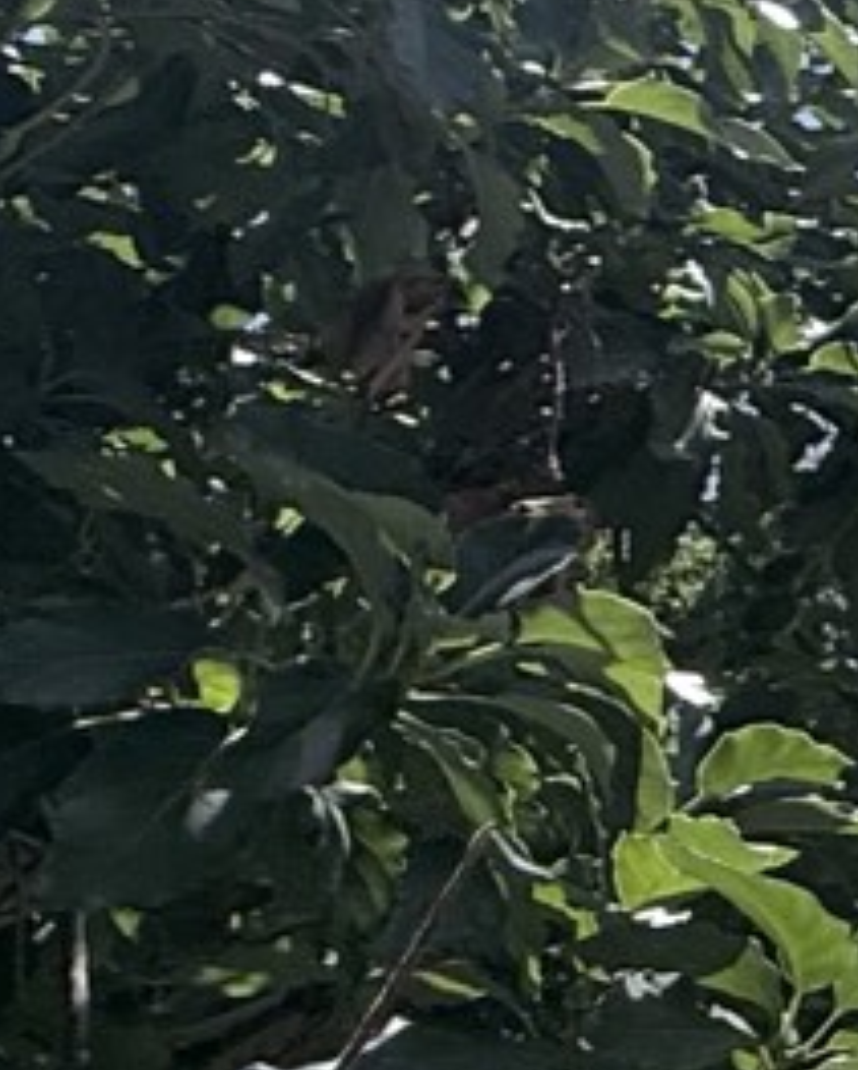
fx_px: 2630
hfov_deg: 9.7
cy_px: 419
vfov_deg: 22.9
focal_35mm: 83
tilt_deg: +43.4
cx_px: 2968
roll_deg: -5.1
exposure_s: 1/1901
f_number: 2.2
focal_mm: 2.22
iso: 50
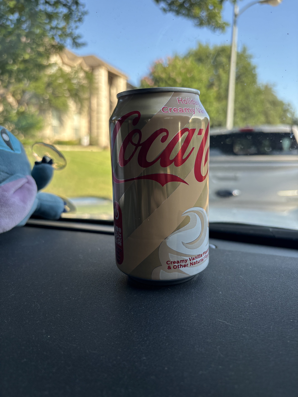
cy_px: 198
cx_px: 149
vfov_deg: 67.3
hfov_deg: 53.1
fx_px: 298
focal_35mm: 26
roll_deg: -0.6
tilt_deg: -7.6
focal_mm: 5.96
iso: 50
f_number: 1.6
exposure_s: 1/433
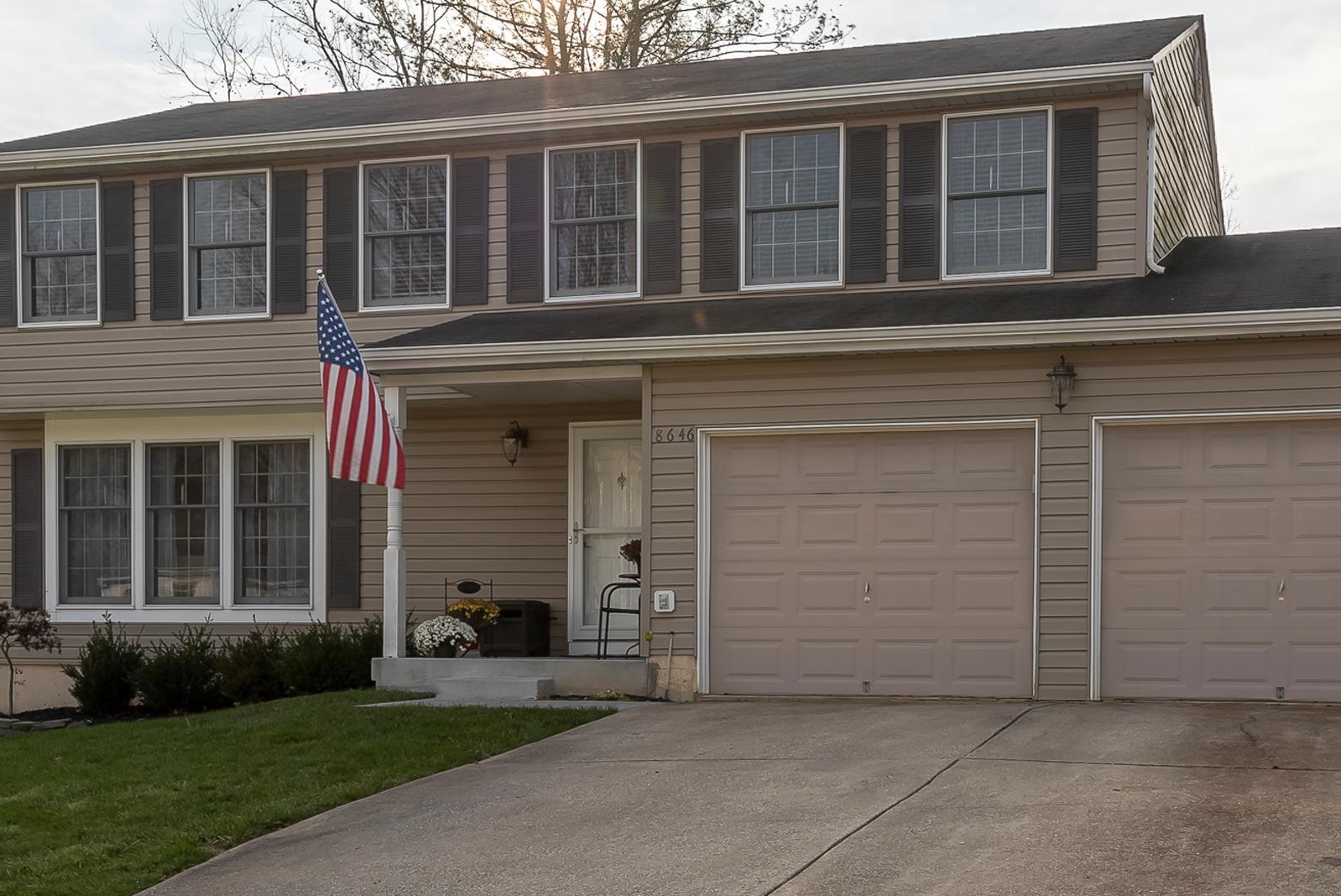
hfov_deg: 47.3
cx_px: 734
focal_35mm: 41
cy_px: 542
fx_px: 1528
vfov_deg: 32.6
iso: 320
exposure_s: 1/320
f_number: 16
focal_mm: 32
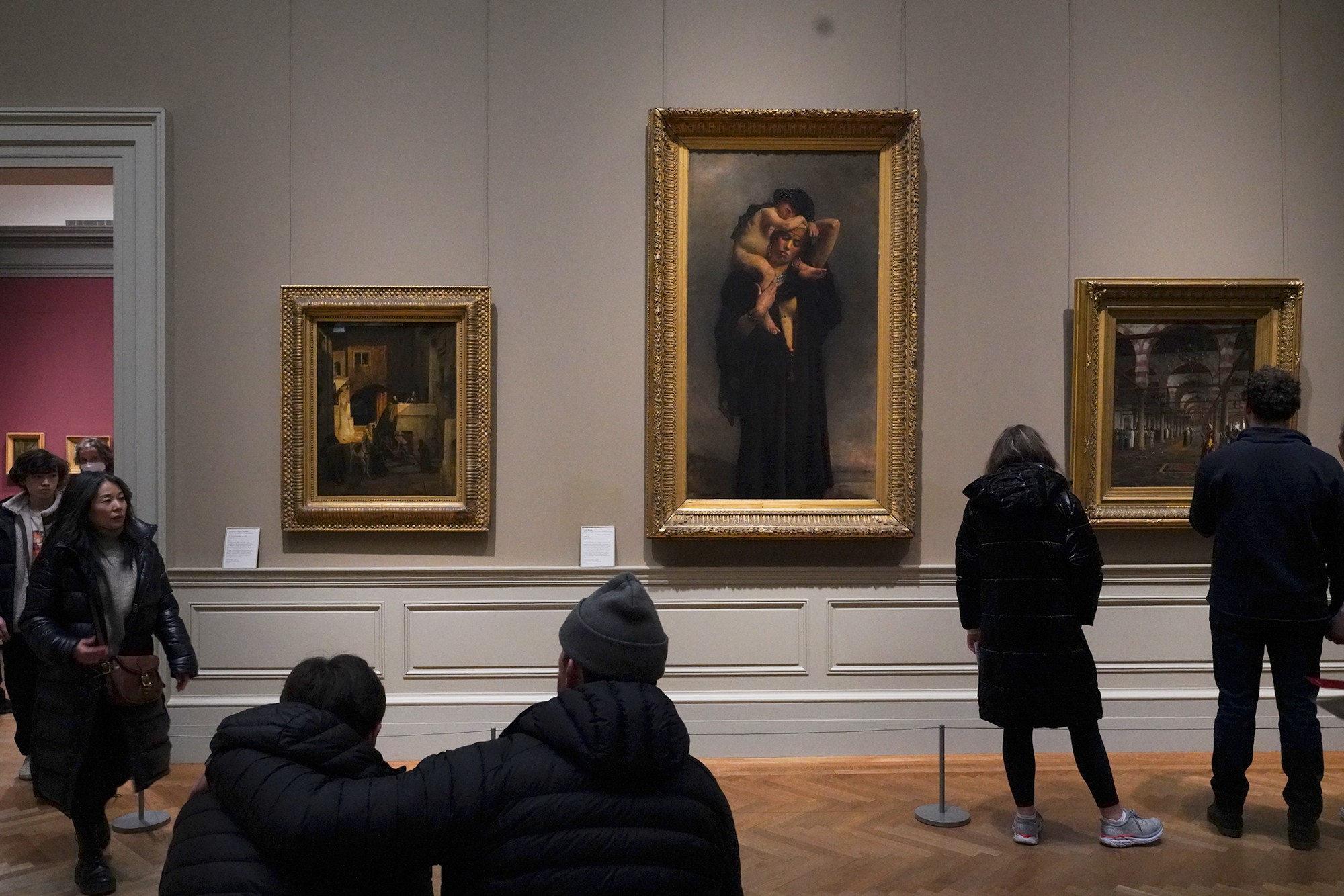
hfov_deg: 67.4
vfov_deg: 47.9
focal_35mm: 27
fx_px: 1008
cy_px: 448
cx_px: 672
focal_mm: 27
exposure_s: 1/100
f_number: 6.3
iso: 8000
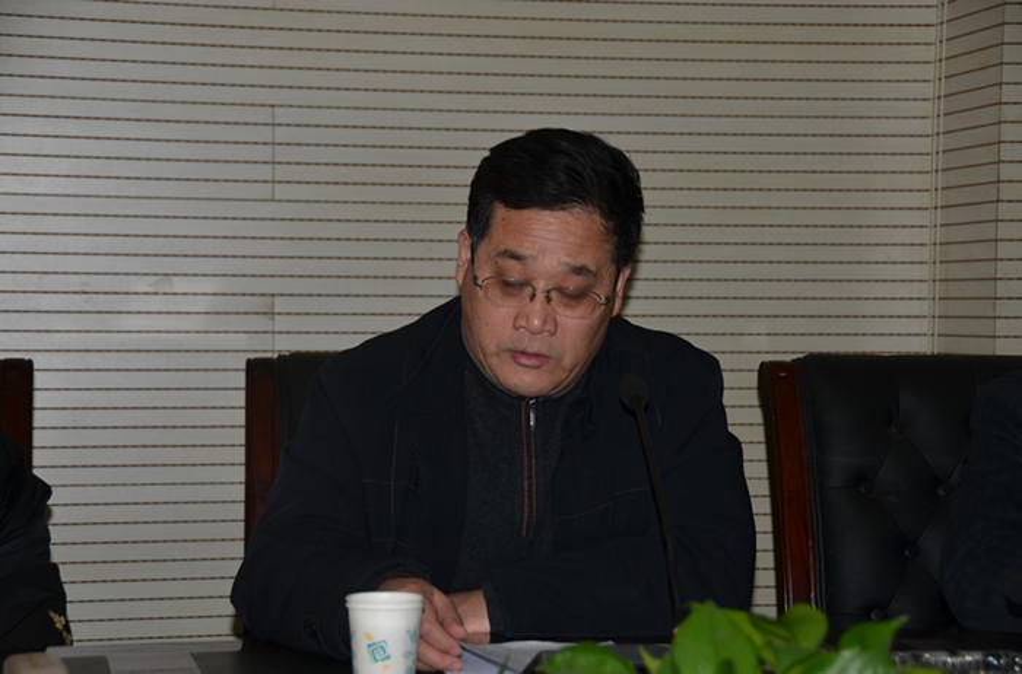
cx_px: 511
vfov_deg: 15.1
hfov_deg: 22.7
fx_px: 2547
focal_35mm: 90
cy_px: 337
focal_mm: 60
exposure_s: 1/60
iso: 100
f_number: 4.8
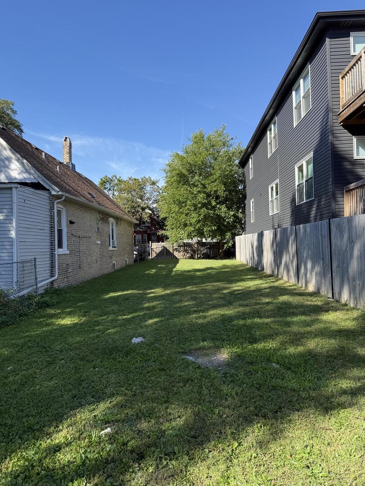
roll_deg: +1.5
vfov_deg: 71.6
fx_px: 337
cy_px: 243
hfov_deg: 56.8
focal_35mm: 24
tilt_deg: +0.6
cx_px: 182
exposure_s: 1/1770
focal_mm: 6.76
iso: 80
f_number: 1.78
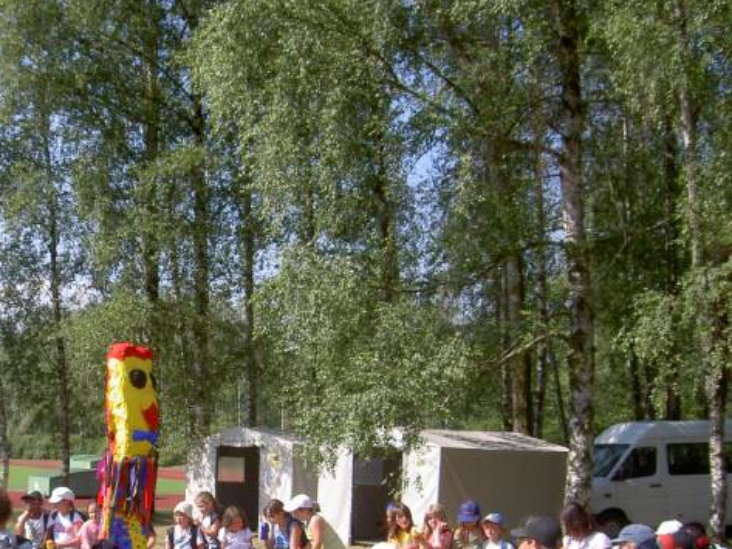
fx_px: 1396
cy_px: 430
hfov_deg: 28.6
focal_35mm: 66
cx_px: 127
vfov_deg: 22.0
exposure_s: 1/320
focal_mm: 8
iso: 100
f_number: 4.7
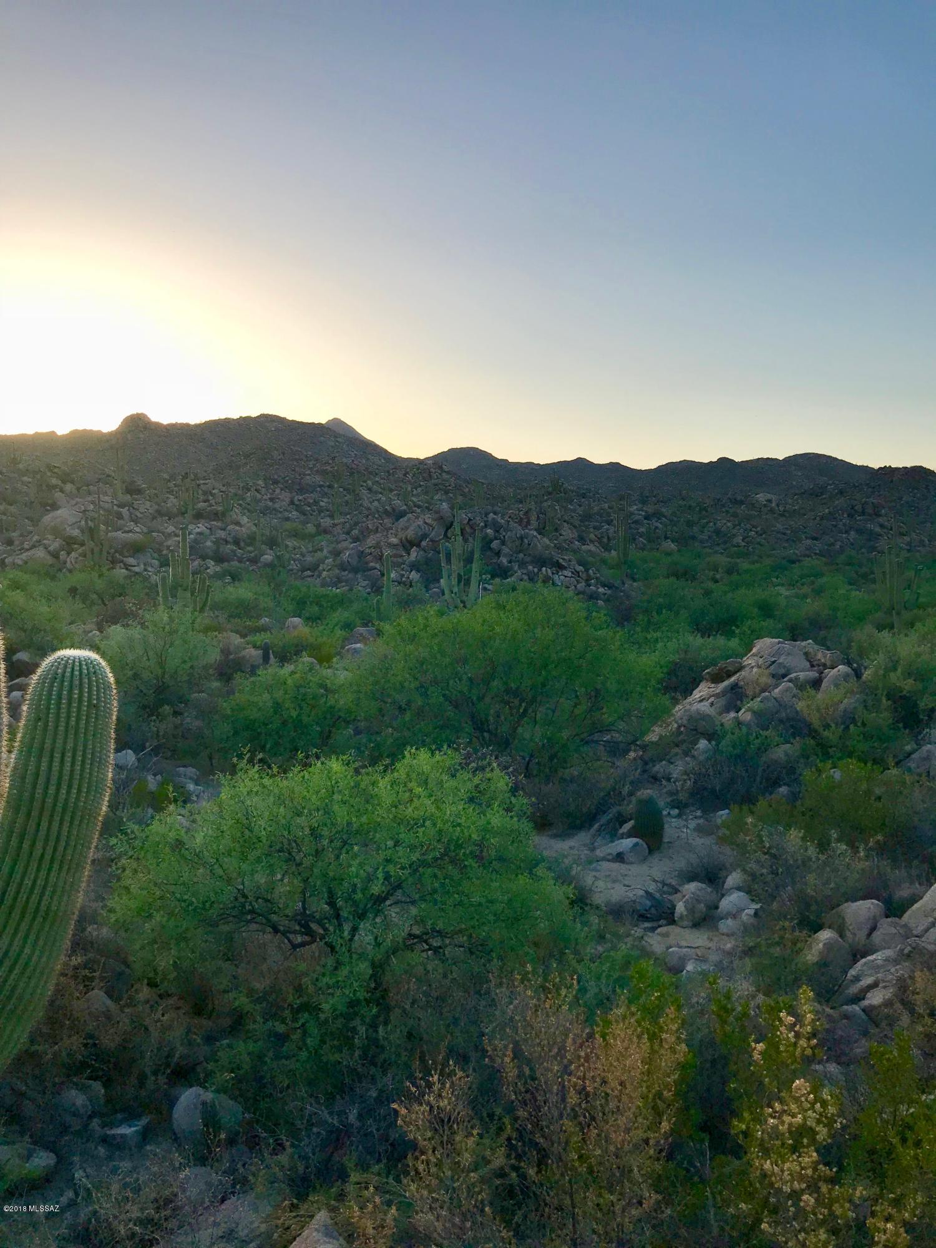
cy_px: 624
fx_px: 1009
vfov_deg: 63.4
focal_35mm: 28
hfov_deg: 49.7
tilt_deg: -5.6
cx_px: 468
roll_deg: -1.0
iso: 20
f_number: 1.8
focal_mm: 3.99
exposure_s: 1/958
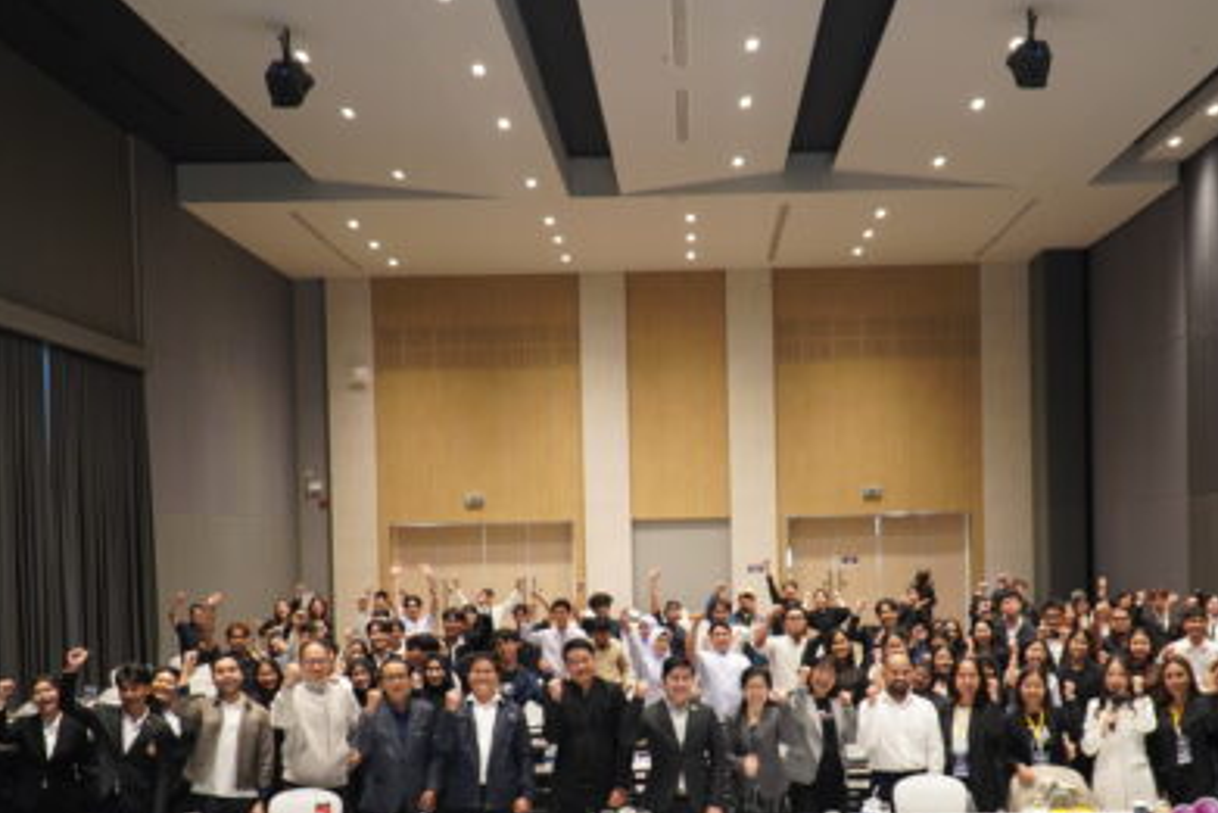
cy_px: 589
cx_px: 673
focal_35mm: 46
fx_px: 1557
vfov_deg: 28.9
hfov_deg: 42.7
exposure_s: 1/30
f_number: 4
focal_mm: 20
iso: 640
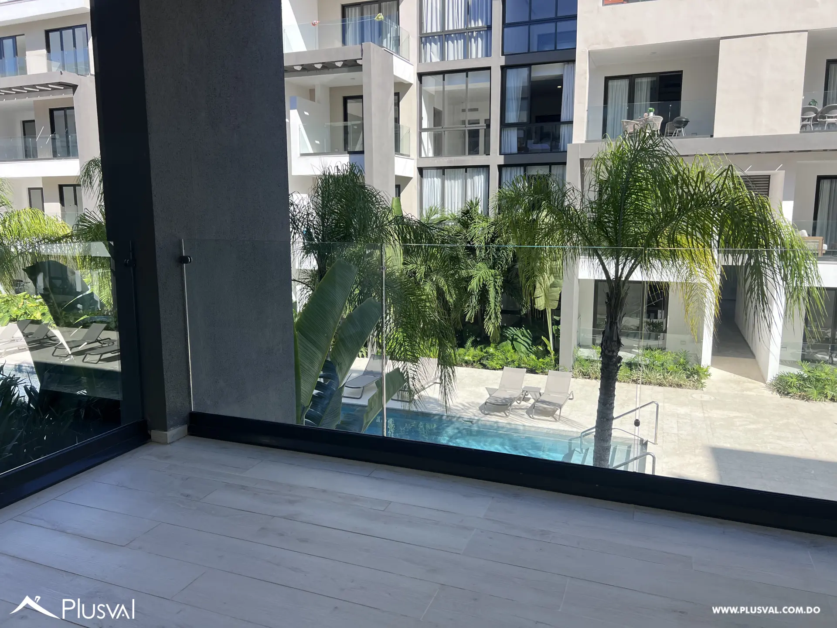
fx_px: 629
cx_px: 418
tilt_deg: -8.5
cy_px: 314
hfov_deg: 67.3
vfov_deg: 53.1
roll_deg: +0.3
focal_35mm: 26
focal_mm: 5.7
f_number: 1.5
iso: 50
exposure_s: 1/1751
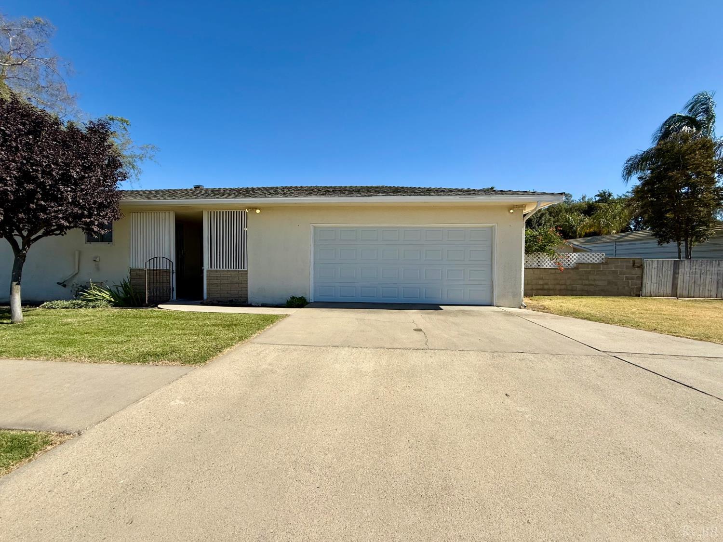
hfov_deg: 102.1
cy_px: 271
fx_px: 292
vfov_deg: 85.7
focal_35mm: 14
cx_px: 362
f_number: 2.2
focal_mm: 2.22
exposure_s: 1/2410
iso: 50
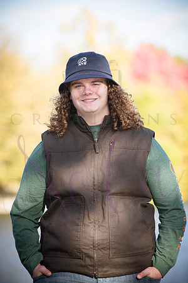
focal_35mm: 200
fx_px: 1567
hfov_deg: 6.9
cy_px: 142
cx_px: 94
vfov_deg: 10.3
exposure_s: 1/1000
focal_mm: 200
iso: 640
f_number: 5
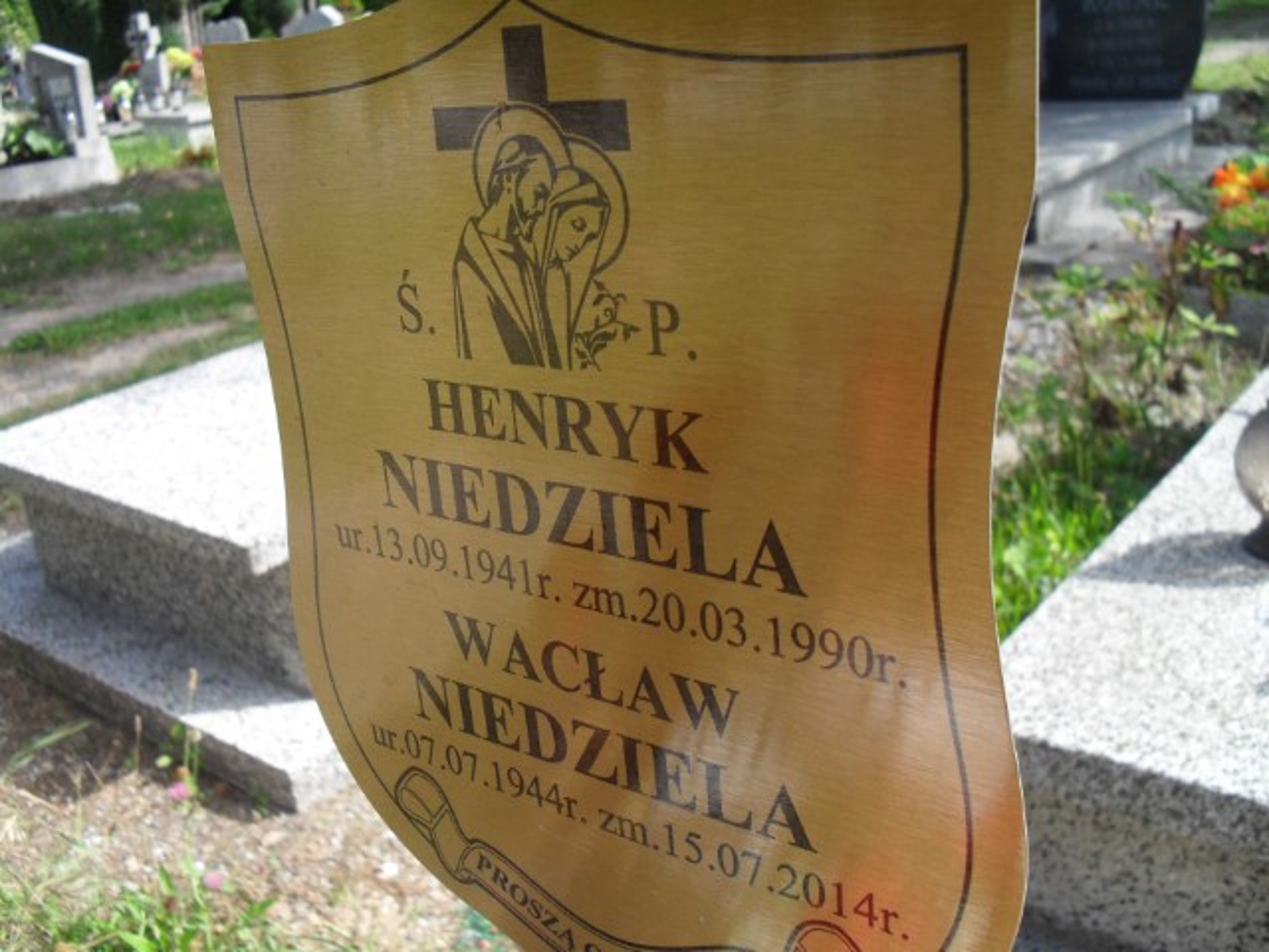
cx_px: 634
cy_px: 476
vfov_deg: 40.7
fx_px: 1283
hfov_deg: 52.6
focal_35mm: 35
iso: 100
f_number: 3.2
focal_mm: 6.3
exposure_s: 1/500
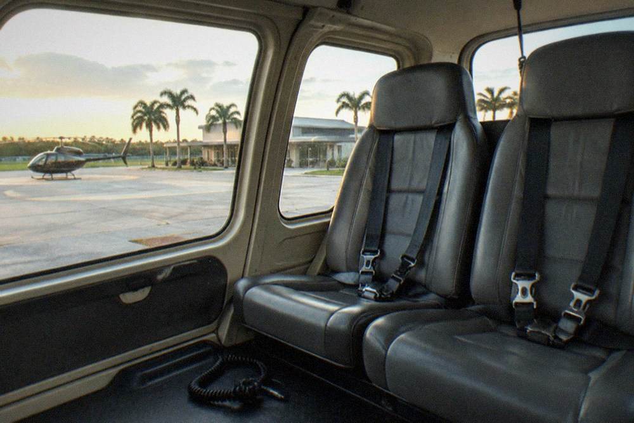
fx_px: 616
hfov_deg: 54.5
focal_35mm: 35
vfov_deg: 37.8
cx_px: 317
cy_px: 212
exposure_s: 1/320
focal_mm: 35
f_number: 8
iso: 640
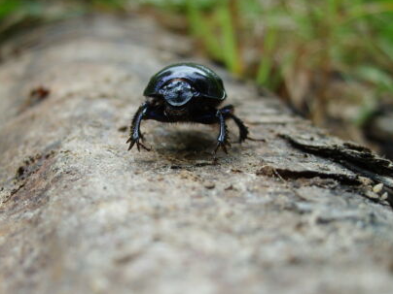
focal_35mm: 44
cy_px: 149
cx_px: 168
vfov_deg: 32.9
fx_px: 500
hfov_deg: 42.8
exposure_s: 1/125
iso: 50
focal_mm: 5.8
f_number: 2.8
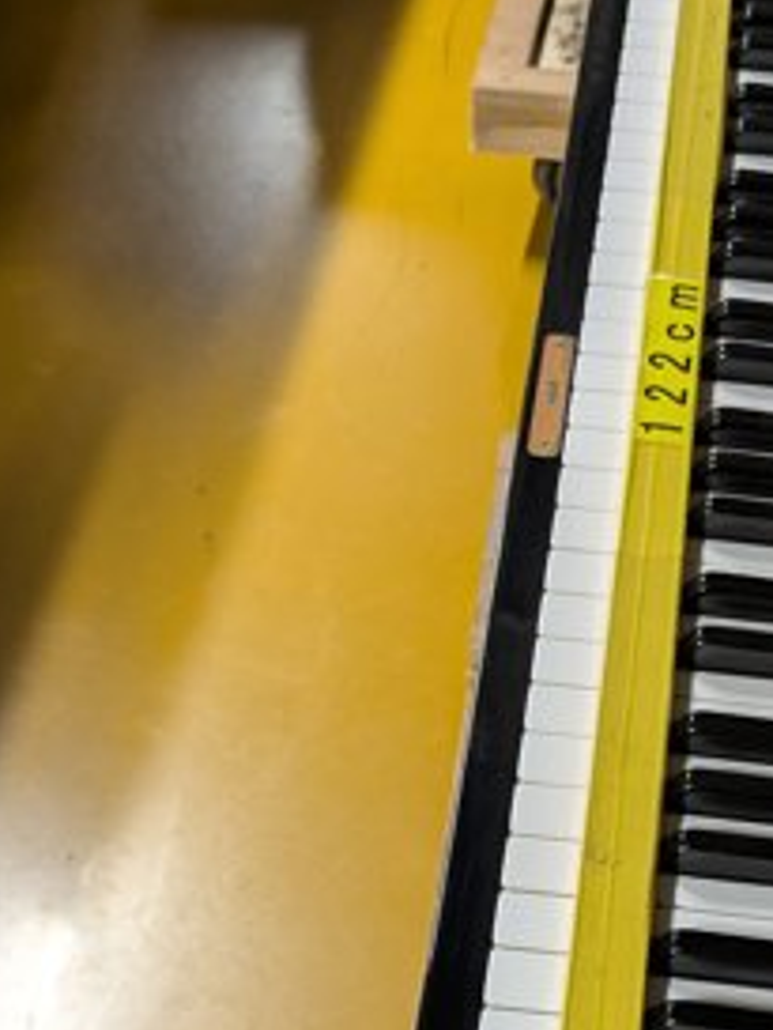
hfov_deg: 22.2
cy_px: 921
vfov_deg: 28.3
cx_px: 518
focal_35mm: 66
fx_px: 1964
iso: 227
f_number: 1.89
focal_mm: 5.43
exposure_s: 1/33.3
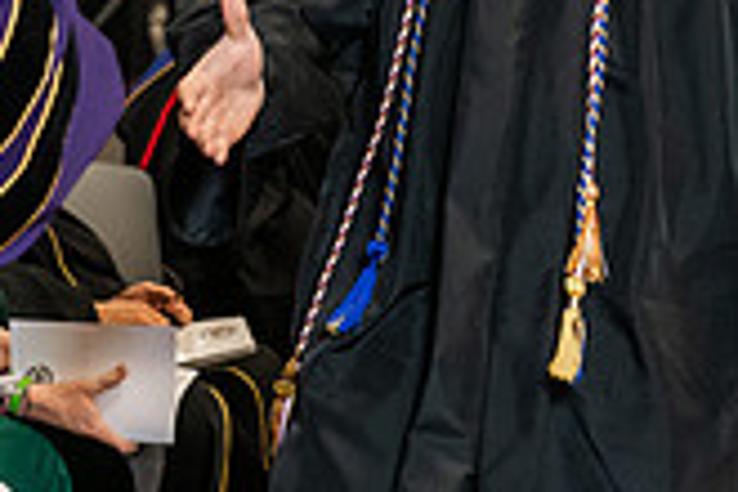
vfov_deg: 5.5
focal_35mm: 246
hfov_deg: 8.4
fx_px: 5043
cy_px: -239
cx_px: 224
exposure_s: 1/200
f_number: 5
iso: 2500
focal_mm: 70
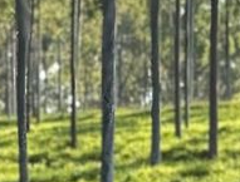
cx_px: -161
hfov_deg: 8.0
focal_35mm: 239
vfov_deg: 6.0
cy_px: 444
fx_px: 1664
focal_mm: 6.76
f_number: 1.78
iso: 100
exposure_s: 1/712
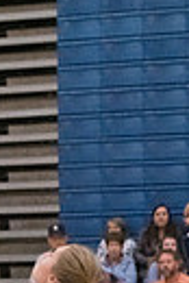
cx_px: 74
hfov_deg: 5.3
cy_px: 424
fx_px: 2034
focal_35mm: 259
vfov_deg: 7.8
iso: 8000
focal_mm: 75
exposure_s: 1/1000
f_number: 4.5
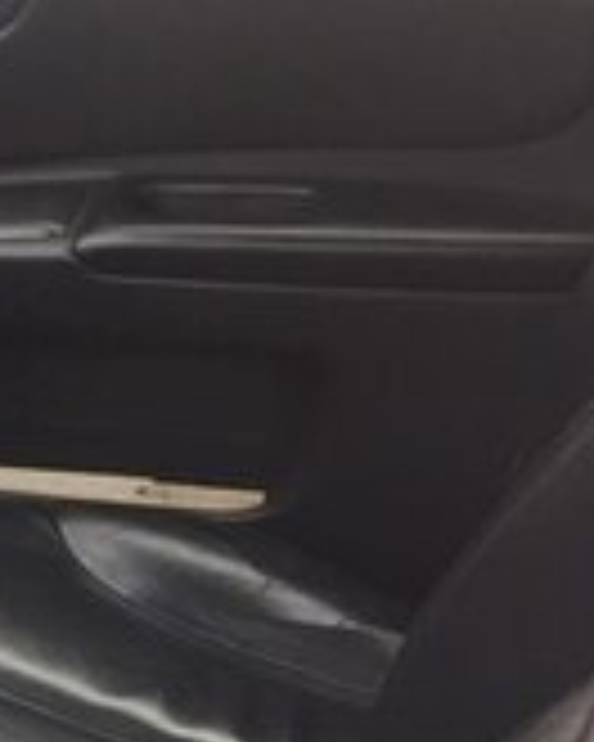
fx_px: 2483
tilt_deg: -31.5
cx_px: -878
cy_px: 861
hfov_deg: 11.2
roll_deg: +6.6
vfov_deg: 16.4
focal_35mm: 113
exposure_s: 1/100
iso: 40
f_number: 2.2
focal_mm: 4.15
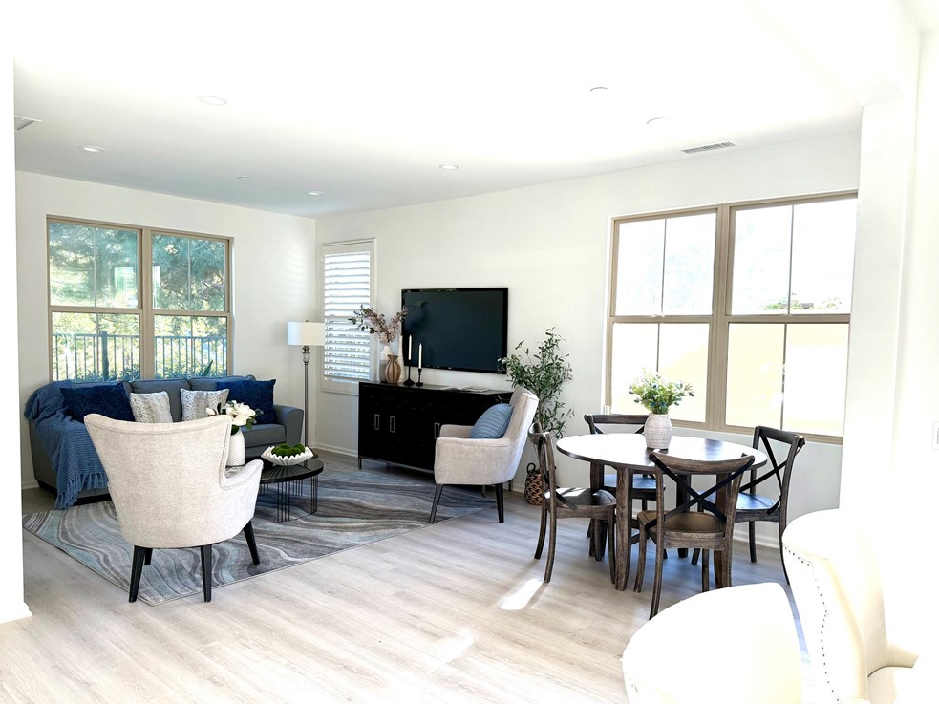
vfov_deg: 54.9
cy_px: 365
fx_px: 678
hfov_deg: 69.4
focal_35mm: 25
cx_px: 457
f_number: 1.78
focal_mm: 6.76
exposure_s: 1/358
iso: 100
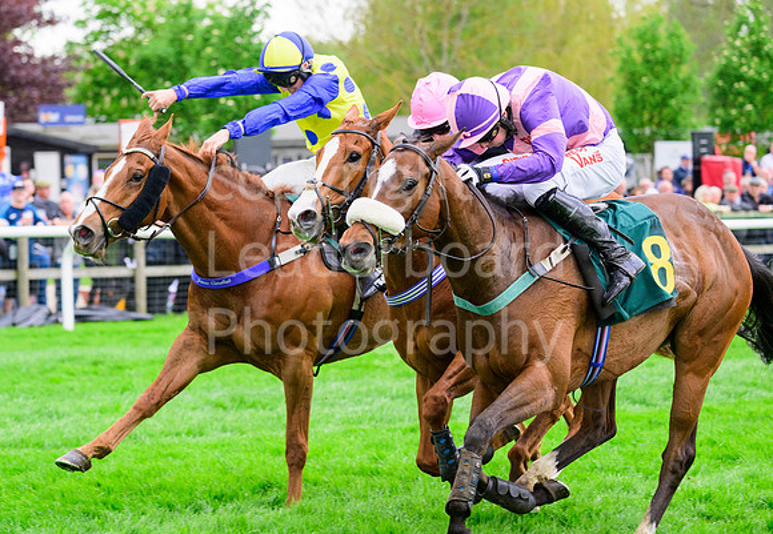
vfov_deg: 8.7
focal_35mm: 161
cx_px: 338
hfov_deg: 12.6
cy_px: 244
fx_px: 3506
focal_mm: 145
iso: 1250
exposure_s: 1/1000
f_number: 5.6
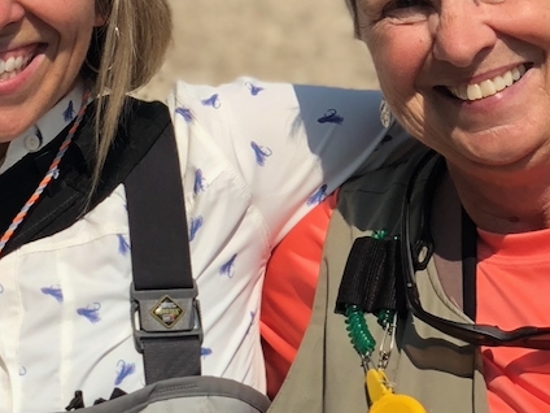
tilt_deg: -5.0
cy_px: 201
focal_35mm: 157
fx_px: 2495
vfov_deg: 9.5
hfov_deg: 12.4
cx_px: -27
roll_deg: +0.9
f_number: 2.4
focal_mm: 6
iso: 16
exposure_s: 1/1066
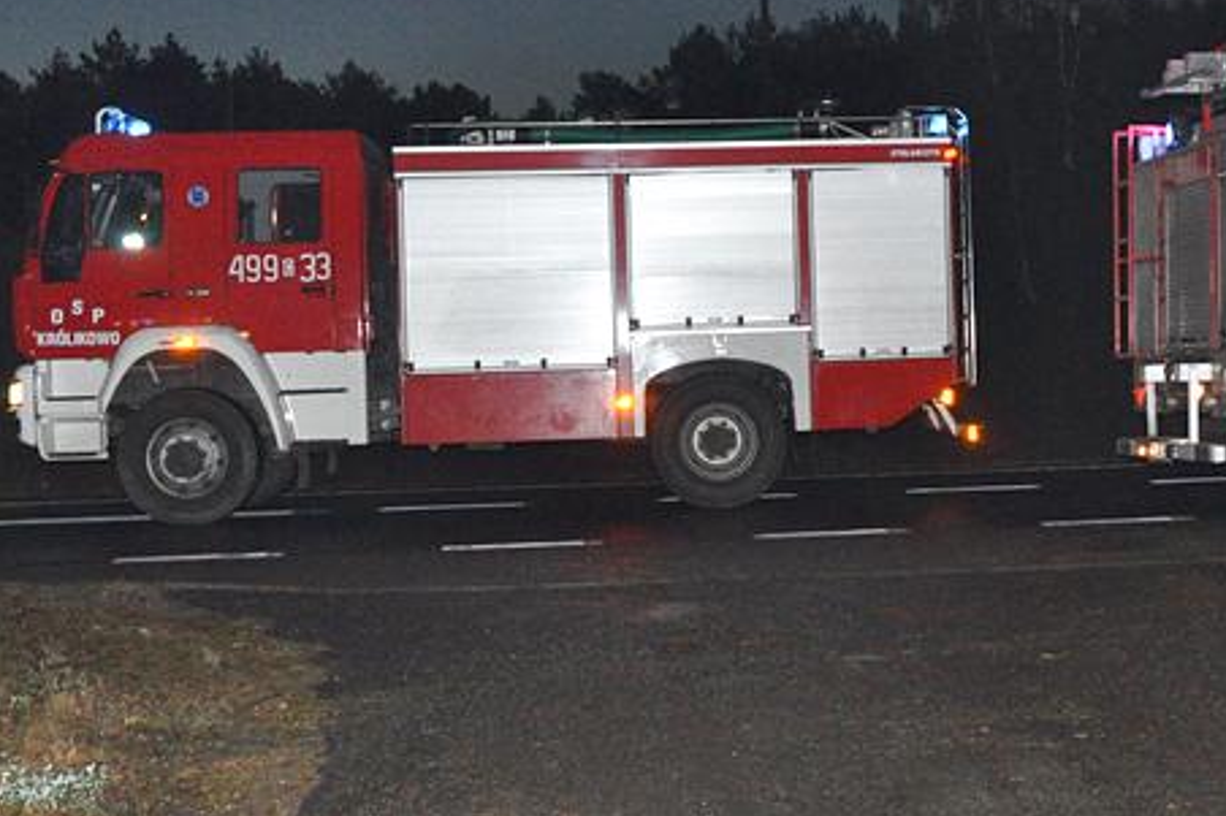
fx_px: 2111
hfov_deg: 31.2
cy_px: 375
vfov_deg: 21.9
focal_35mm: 62
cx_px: 1061
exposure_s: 1/60
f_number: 5.6
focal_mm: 22
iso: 2500
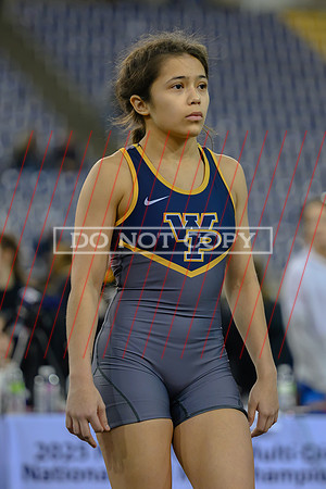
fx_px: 3283
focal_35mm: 242
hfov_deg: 5.7
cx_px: 175
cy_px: 242
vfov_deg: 8.5
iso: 2200
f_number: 2.8
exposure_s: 1/500
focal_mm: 145
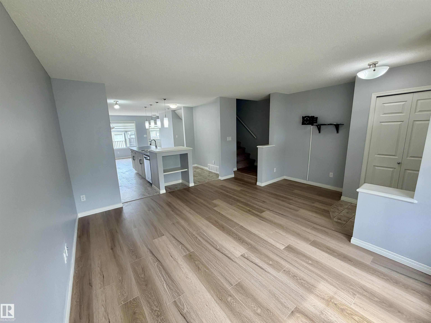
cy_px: 162
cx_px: 216
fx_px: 174
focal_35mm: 14
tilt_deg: -11.1
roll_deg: +1.7
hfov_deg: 102.1
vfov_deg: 85.7
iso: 160
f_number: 2.2
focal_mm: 2.22
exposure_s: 1/120
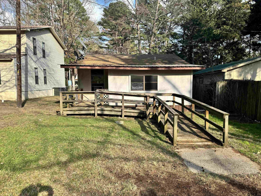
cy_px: 98
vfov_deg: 56.8
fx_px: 181
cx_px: 130
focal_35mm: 24
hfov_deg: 71.6
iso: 80
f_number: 1.78
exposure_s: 1/2105
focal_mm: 6.76
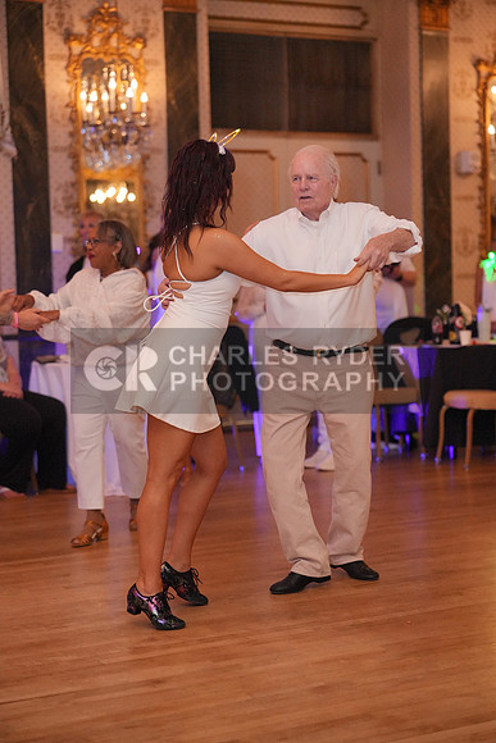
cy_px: 372
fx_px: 1301
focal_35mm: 63
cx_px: 248
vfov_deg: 31.9
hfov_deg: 21.6
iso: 5000
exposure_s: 1/250
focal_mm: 63
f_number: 2
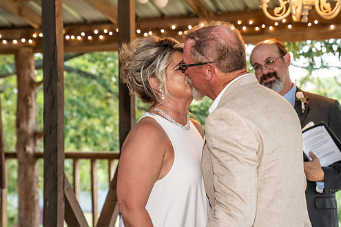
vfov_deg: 16.7
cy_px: 113
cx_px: 172
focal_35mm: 82
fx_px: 777
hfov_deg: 24.8
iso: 1600
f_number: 4.5
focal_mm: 70
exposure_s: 1/125
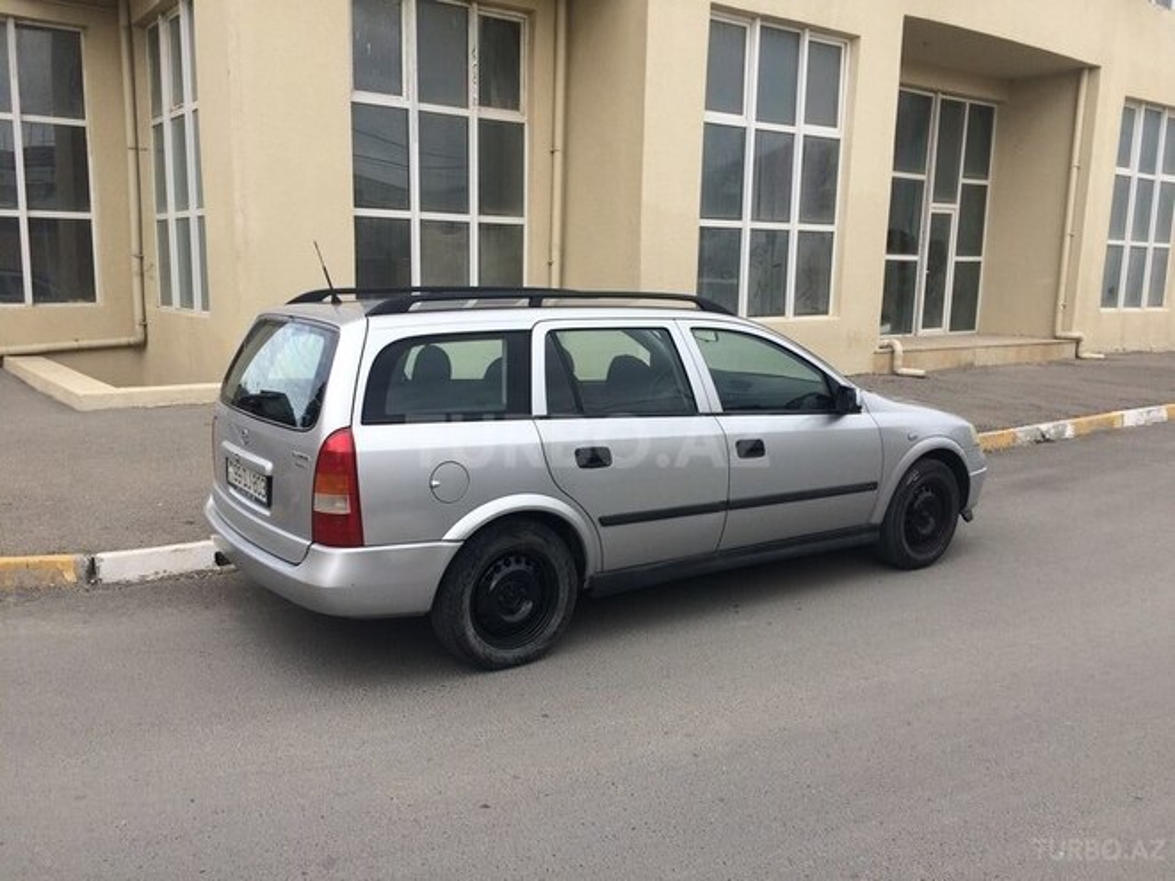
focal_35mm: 29
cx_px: 588
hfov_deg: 61.7
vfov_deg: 48.2
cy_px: 440
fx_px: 984
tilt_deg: -8.3
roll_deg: +0.4
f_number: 2.2
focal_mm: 4.15
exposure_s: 1/383
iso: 32
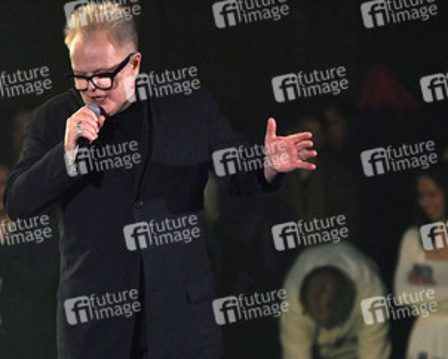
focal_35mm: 392
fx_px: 5201
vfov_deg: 4.0
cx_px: 122
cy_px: 196
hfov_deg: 4.9
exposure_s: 1/640
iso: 6400
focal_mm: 280
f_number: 5.6
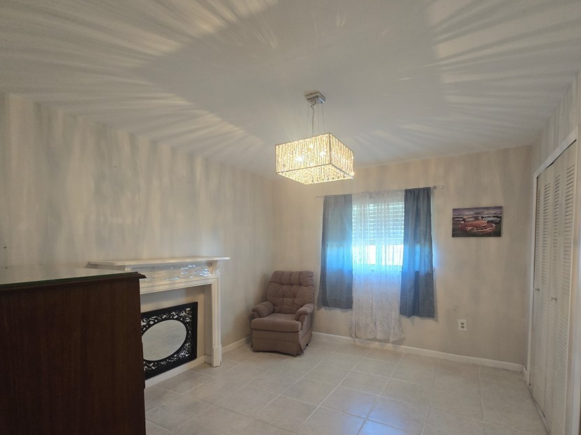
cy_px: 261
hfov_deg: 94.5
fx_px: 269
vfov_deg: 77.2
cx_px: 302
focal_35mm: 16
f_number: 2.2
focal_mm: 2.2
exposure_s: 1/60
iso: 250
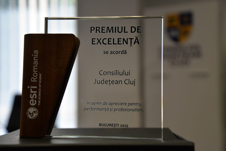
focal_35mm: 65
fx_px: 408
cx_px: 113
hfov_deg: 31.0
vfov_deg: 20.9
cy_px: 76
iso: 640
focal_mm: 65
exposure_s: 1/250
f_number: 4.5
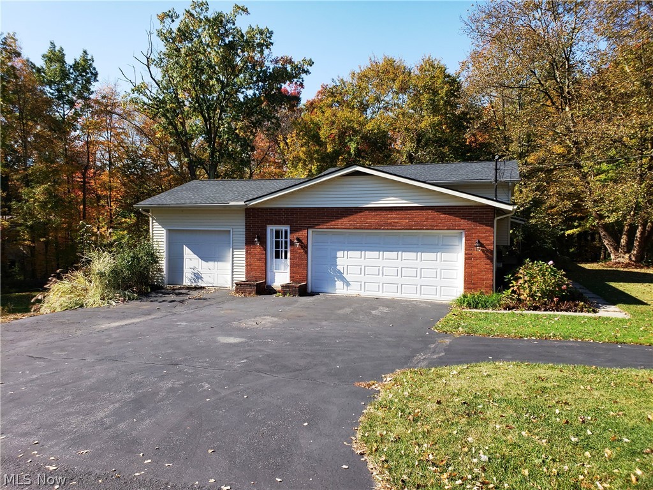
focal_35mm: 26
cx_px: 326
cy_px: 245
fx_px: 490
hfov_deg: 67.3
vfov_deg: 53.1
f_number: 2.4
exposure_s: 1/787
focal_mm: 4.3
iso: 50
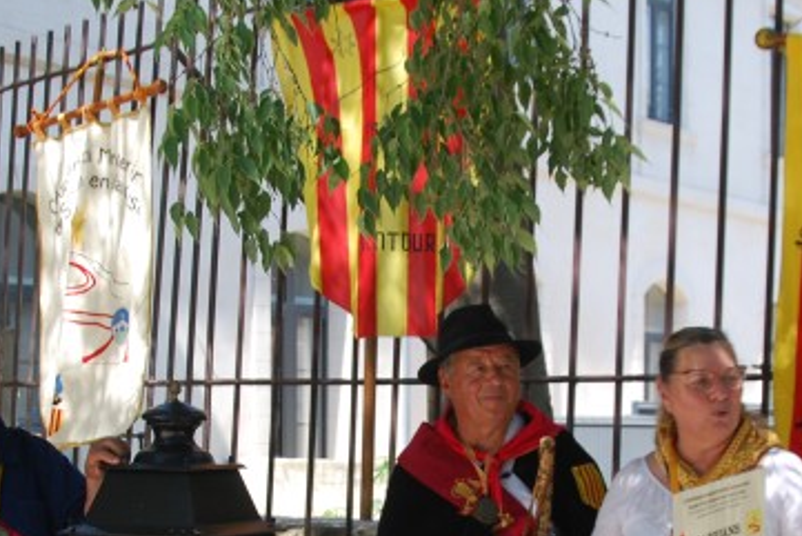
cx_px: 413
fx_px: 1827
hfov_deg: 24.8
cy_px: 500
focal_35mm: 82
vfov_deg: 16.4
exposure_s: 1/125
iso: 100
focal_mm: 22
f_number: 5.6
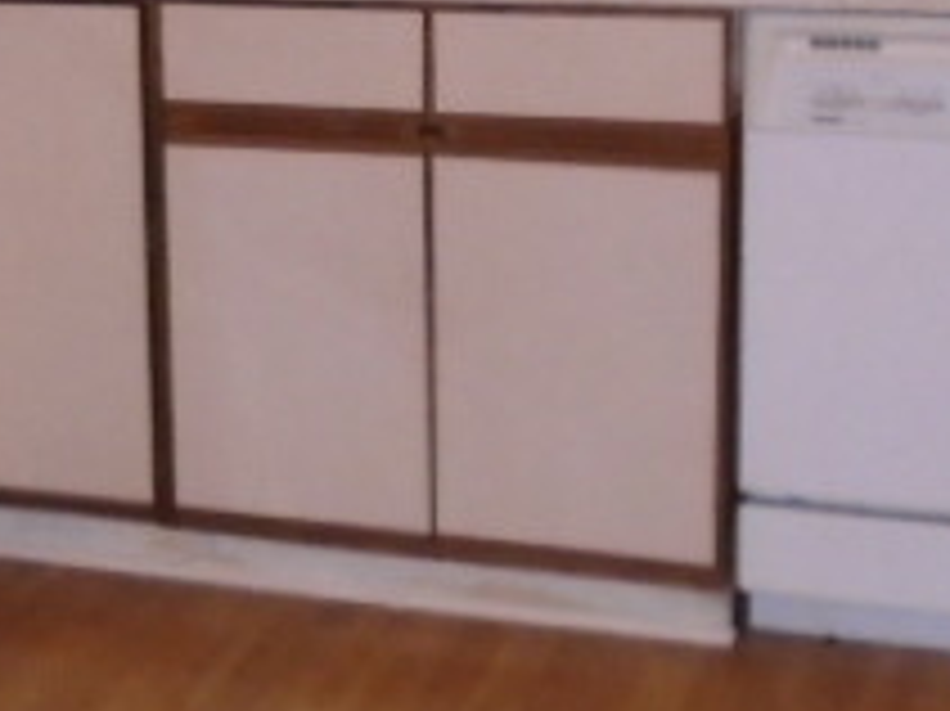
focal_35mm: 94
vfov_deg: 15.6
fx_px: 2578
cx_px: 0
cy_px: 117
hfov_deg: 20.2
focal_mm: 5.5
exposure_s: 1/40
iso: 400
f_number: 3.5
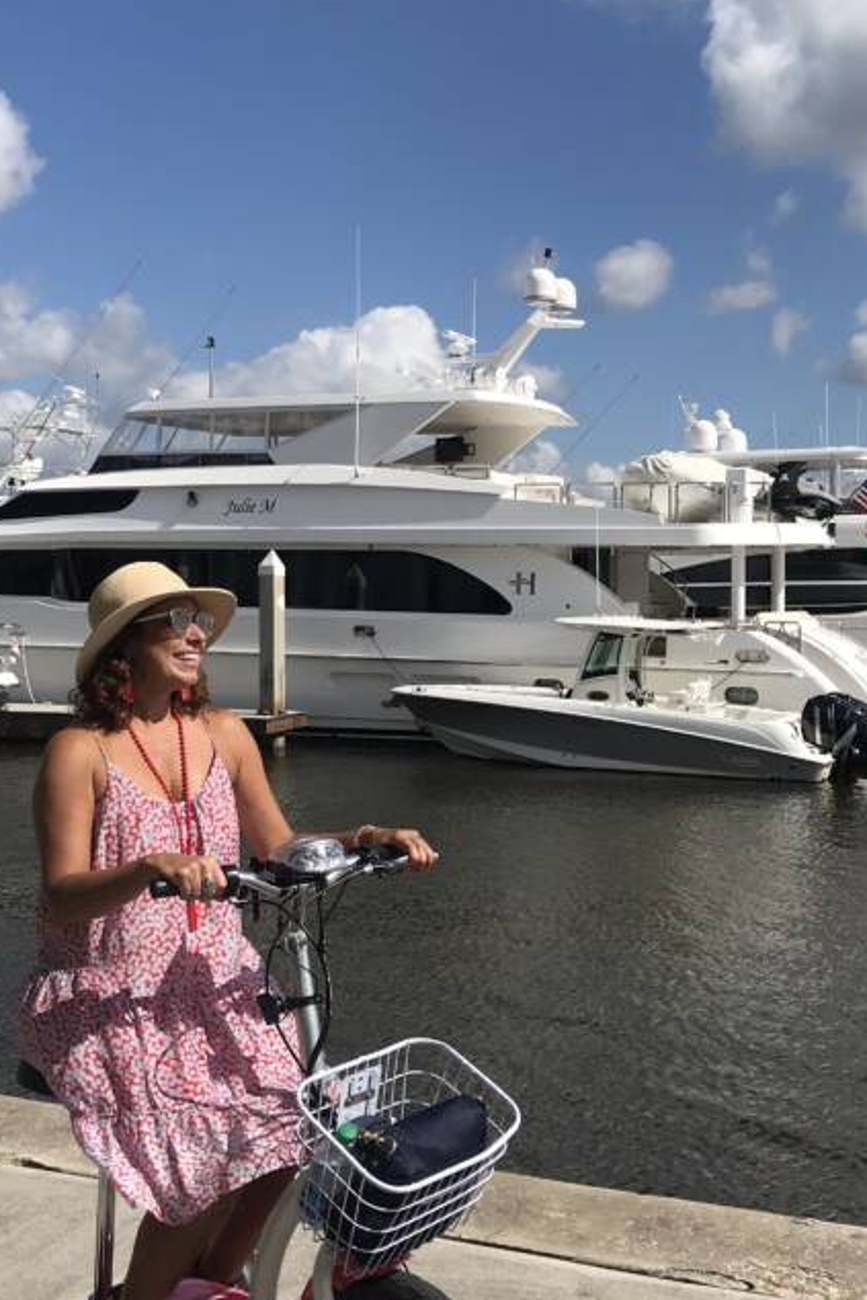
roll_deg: -0.8
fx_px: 1697
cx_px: 461
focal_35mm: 47
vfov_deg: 41.9
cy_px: 593
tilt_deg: +0.3
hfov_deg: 28.7
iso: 20
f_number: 1.8
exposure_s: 1/4566
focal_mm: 3.99
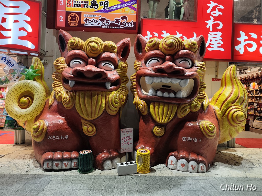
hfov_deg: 73.9
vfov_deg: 58.9
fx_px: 174
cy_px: 98
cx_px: 131
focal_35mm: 23
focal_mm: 6.07
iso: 125
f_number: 1.7
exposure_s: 1/60
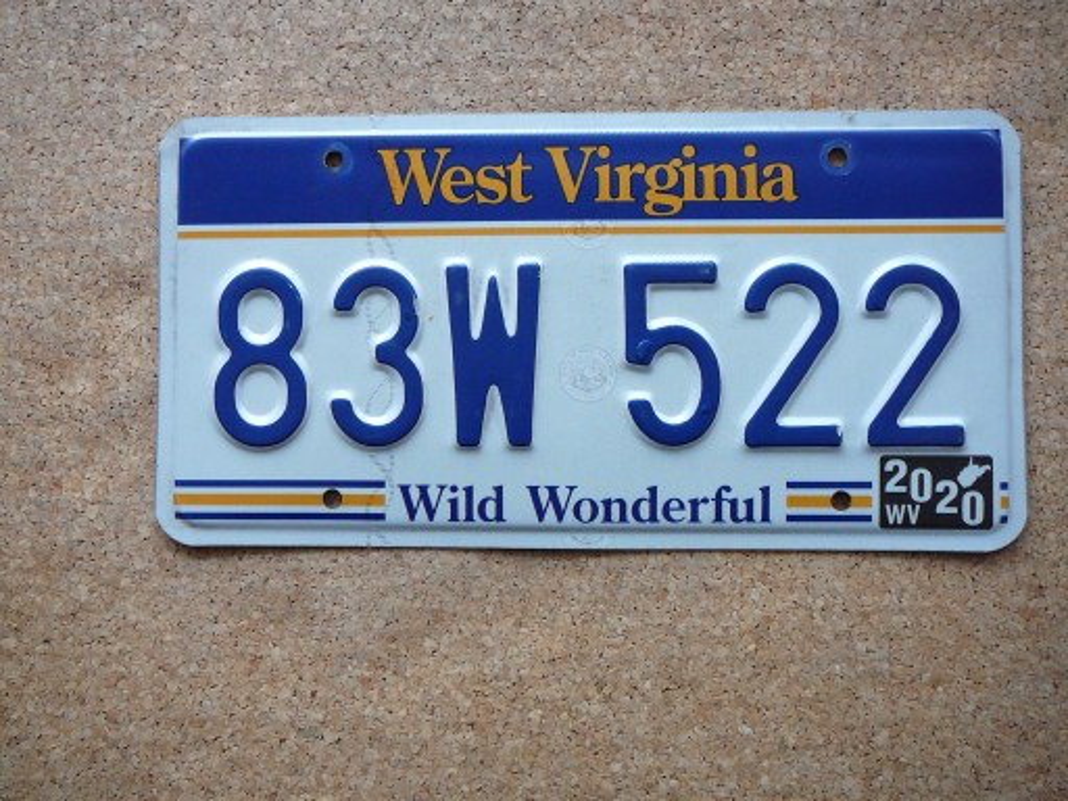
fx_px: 1080
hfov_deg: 52.6
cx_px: 534
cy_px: 400
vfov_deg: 40.7
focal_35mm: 35
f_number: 2.8
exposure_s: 1/30
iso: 160
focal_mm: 5.2
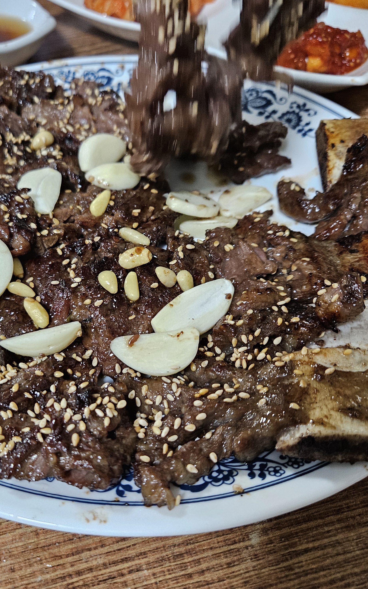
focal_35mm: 33
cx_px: 125
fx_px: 530
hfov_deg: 37.9
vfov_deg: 58.1
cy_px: 294
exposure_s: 1/60
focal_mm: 5.4
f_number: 1.8
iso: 640
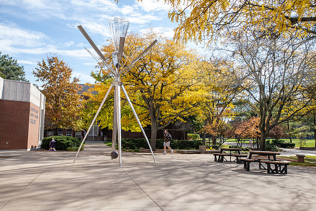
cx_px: 158
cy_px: 106
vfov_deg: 41.1
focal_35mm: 32
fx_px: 281
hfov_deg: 58.7
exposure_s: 1/400
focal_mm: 32
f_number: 7.1
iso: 250
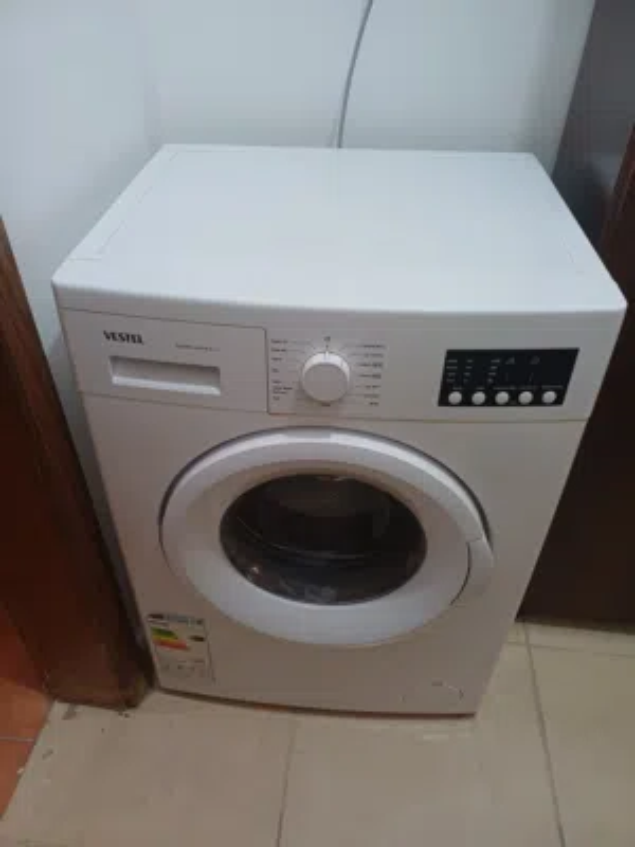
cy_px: 424
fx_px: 611
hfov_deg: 54.9
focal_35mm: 25
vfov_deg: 69.4
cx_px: 318
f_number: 1.8
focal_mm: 4.65
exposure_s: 1/33.3
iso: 320
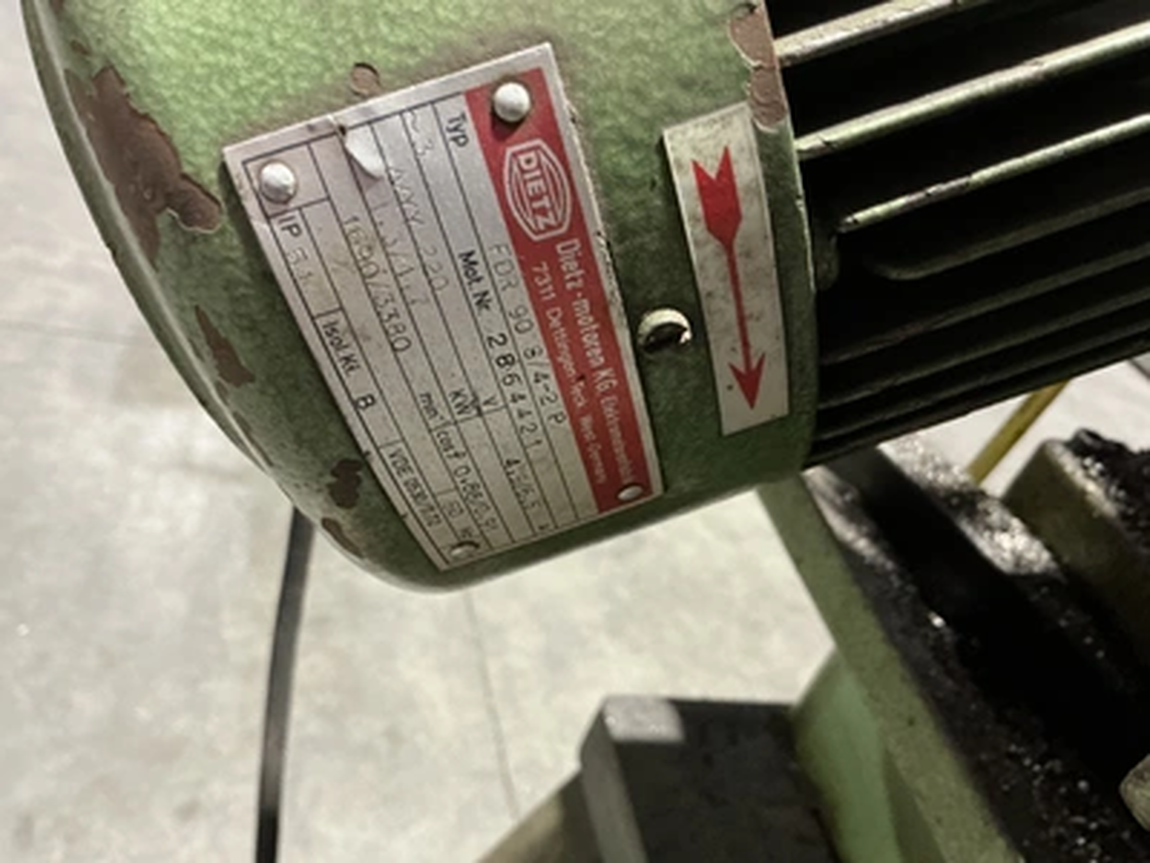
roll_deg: -22.6
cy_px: 432
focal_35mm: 28
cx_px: 575
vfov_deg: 49.7
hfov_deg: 63.4
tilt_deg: -32.4
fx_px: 930
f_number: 1.8
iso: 320
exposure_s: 1/33
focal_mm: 3
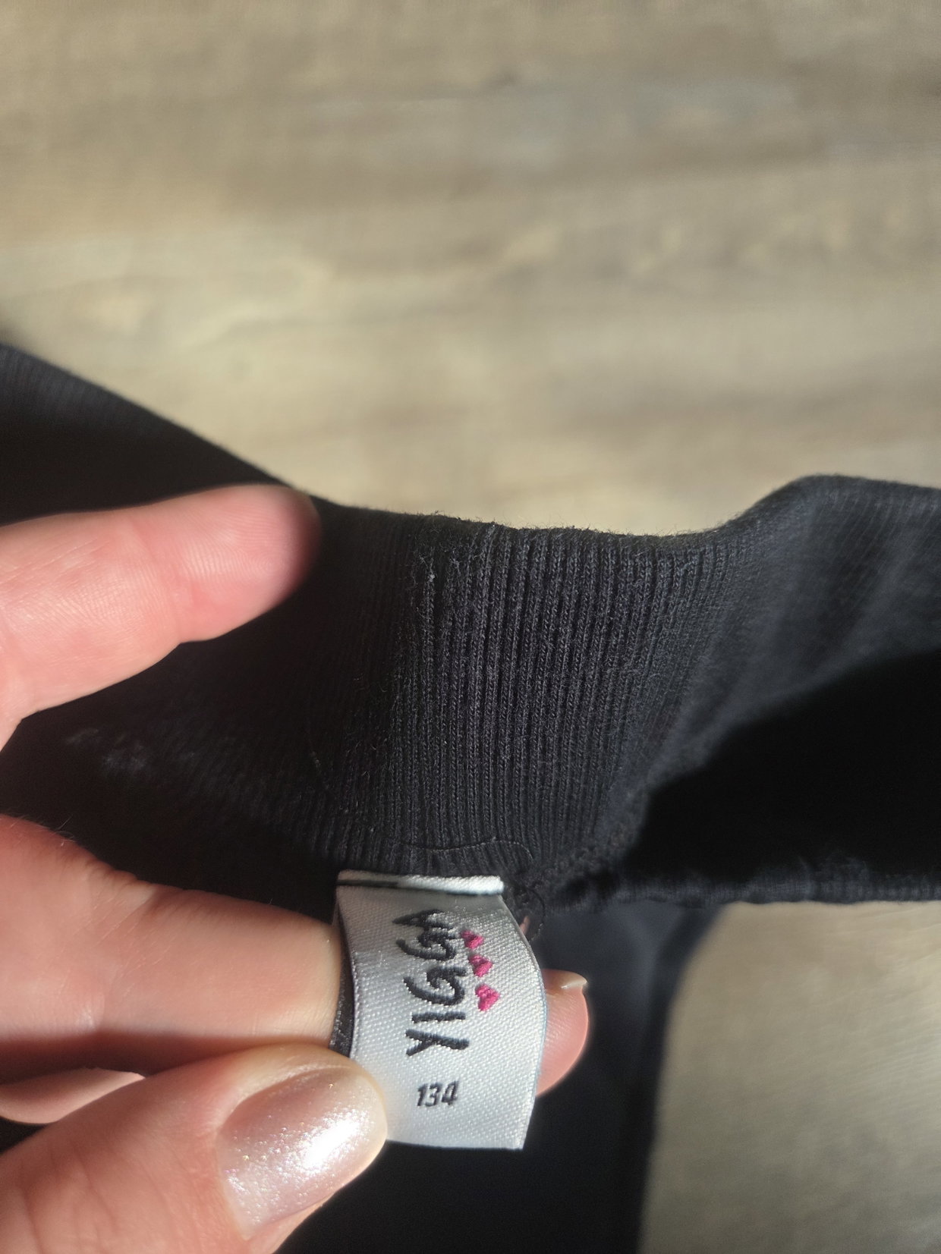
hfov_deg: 58.9
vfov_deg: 73.9
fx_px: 834
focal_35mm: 23
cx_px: 470
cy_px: 627
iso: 200
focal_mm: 5.4
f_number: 1.8
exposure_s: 1/100
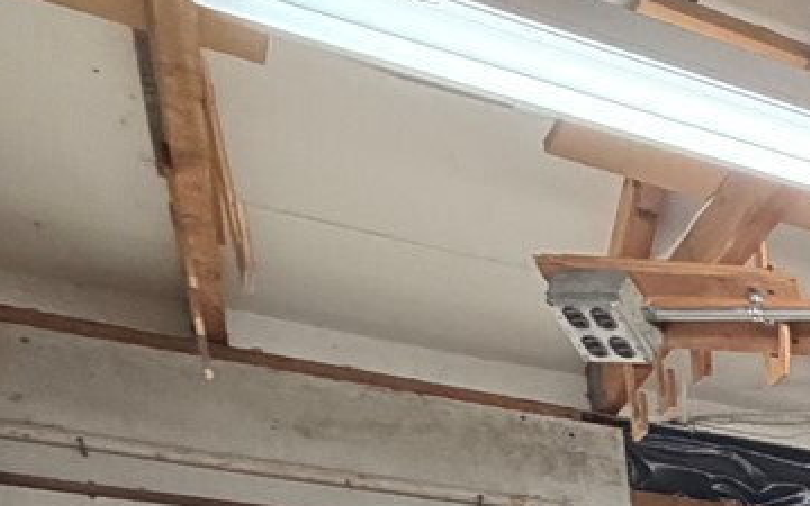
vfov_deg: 15.0
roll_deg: +0.7
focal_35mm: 66
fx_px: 1457
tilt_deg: -9.6
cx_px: 1690
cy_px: 1086
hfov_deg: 18.1
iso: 400
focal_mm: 2.22
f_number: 2.2
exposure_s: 1/60
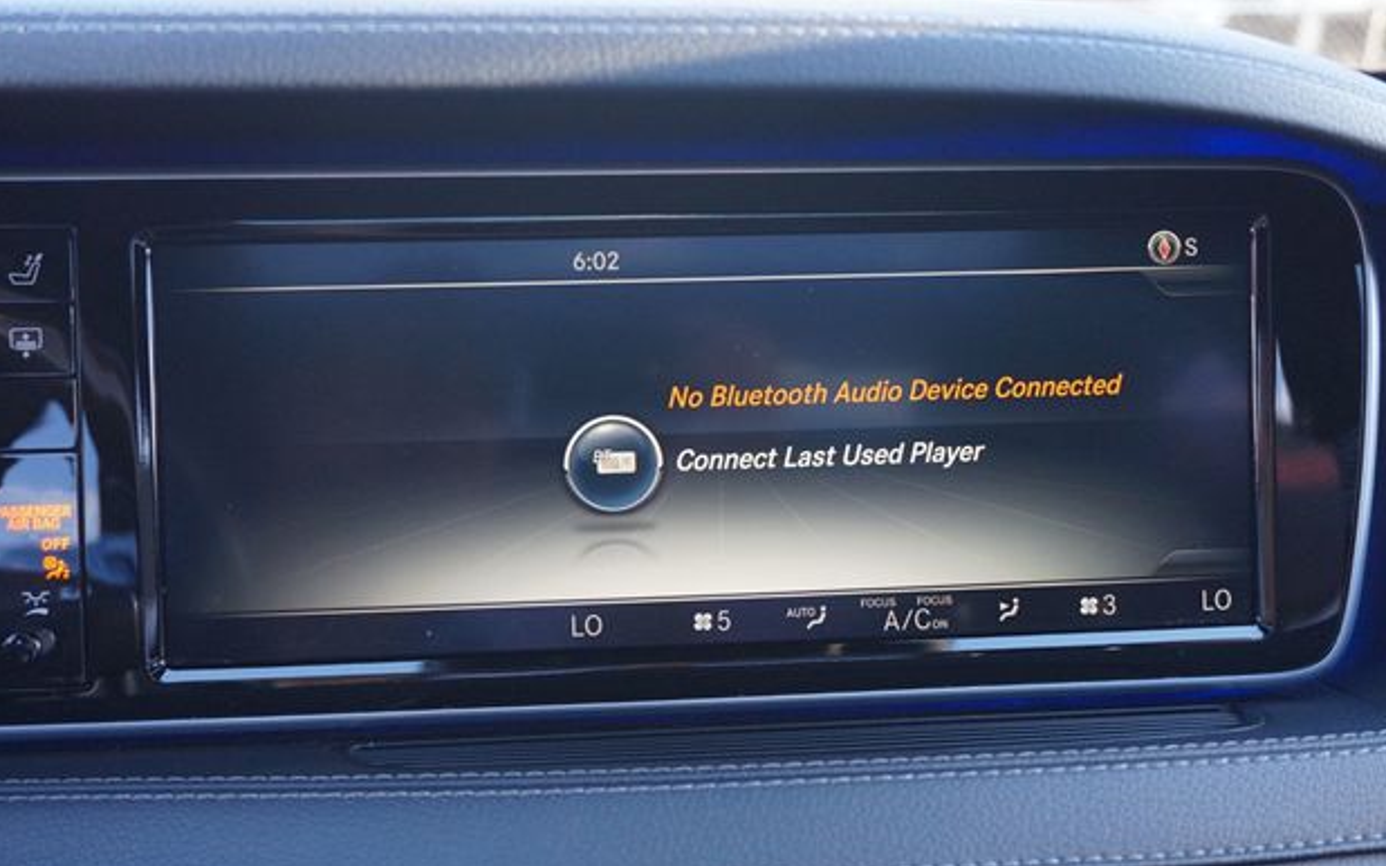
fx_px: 1435
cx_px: 709
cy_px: 422
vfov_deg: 33.6
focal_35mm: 38
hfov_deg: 51.5
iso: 800
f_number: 4.5
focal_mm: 24
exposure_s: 1/60
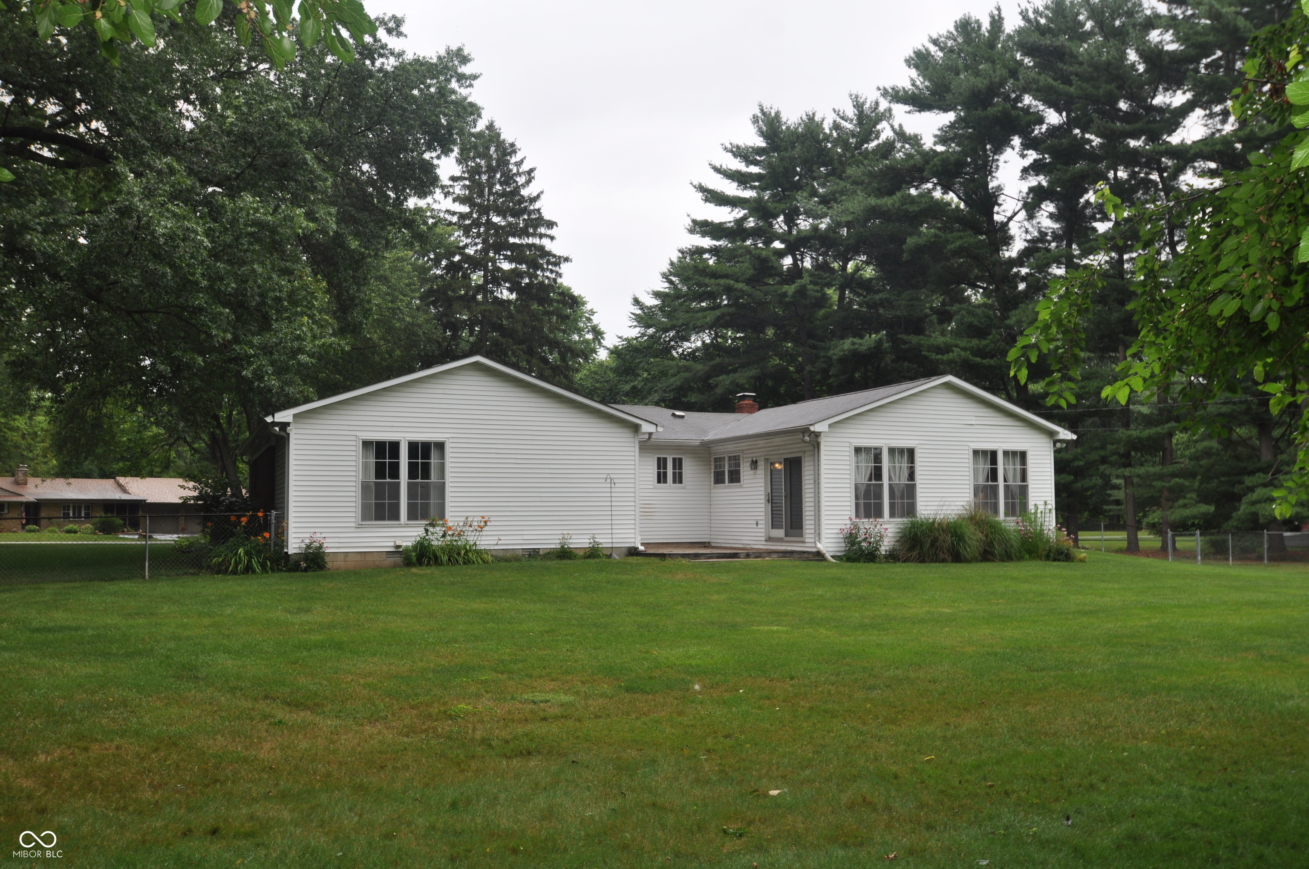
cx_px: 654
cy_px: 434
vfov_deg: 45.6
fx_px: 1035
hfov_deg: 64.6
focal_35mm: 28
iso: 200
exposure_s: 1/200
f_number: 7.1
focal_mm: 19
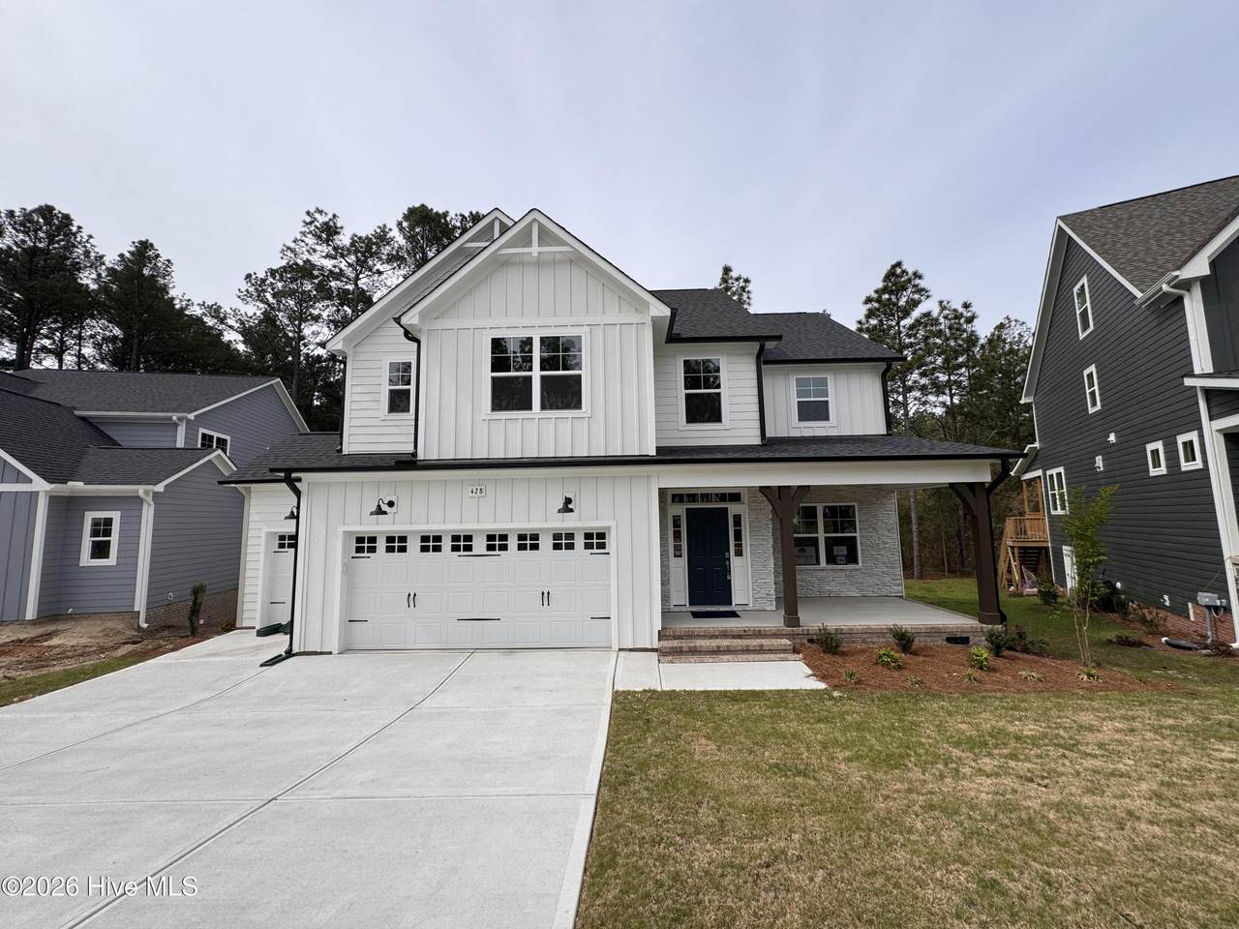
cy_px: 464
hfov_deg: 102.1
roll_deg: +1.2
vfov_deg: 85.7
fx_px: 501
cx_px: 620
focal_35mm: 14
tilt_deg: +7.1
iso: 50
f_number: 2.2
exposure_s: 1/2028
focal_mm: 2.22
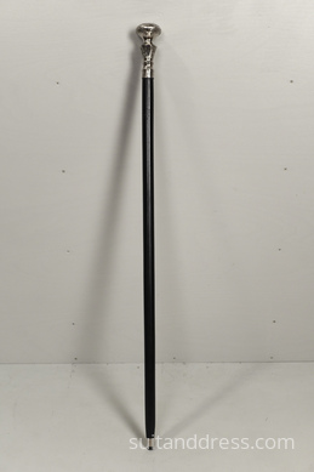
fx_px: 629
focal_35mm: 48
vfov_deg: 41.1
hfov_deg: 28.1
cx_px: 157
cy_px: 236
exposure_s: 1/100
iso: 400
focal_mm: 32
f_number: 5.6
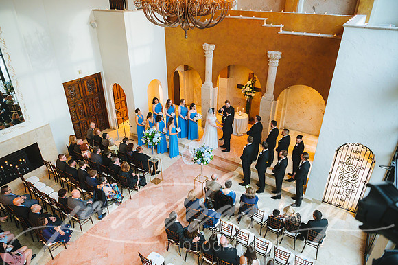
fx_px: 265
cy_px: 132
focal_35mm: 24
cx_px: 199
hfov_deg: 73.8
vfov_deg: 53.1
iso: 4000
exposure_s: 1/125
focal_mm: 24
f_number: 2.8
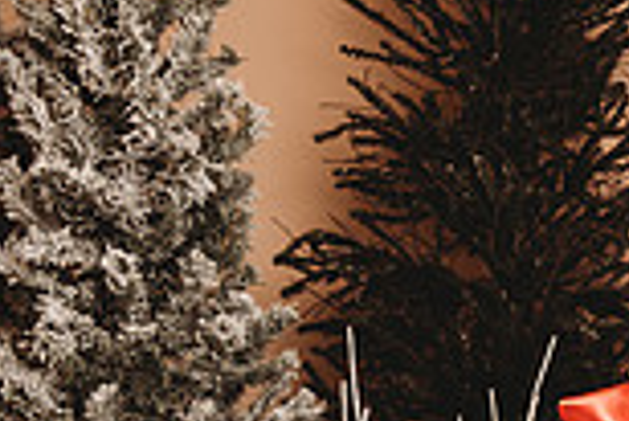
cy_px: 660
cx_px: 1140
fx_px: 2501
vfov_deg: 9.3
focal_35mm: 143
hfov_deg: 13.0
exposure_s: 1/160
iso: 100
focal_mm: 38
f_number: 4
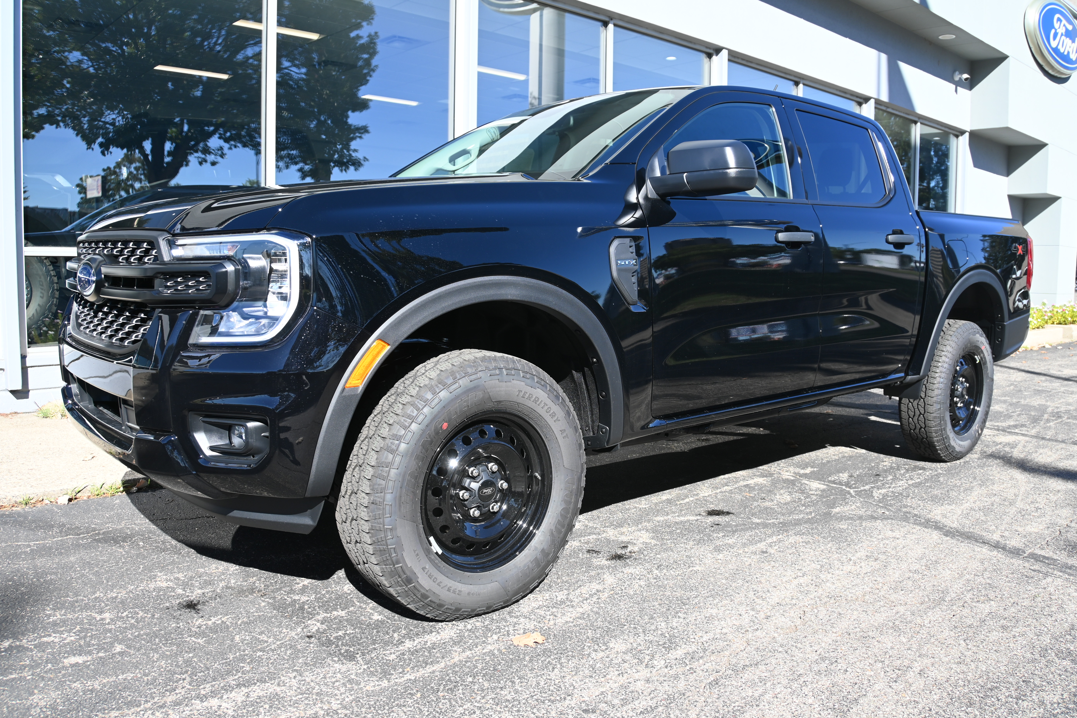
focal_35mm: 46
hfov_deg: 43.0
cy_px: 359
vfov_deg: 29.4
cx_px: 538
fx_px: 1369
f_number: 6.3
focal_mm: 30.5
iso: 100
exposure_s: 1/320
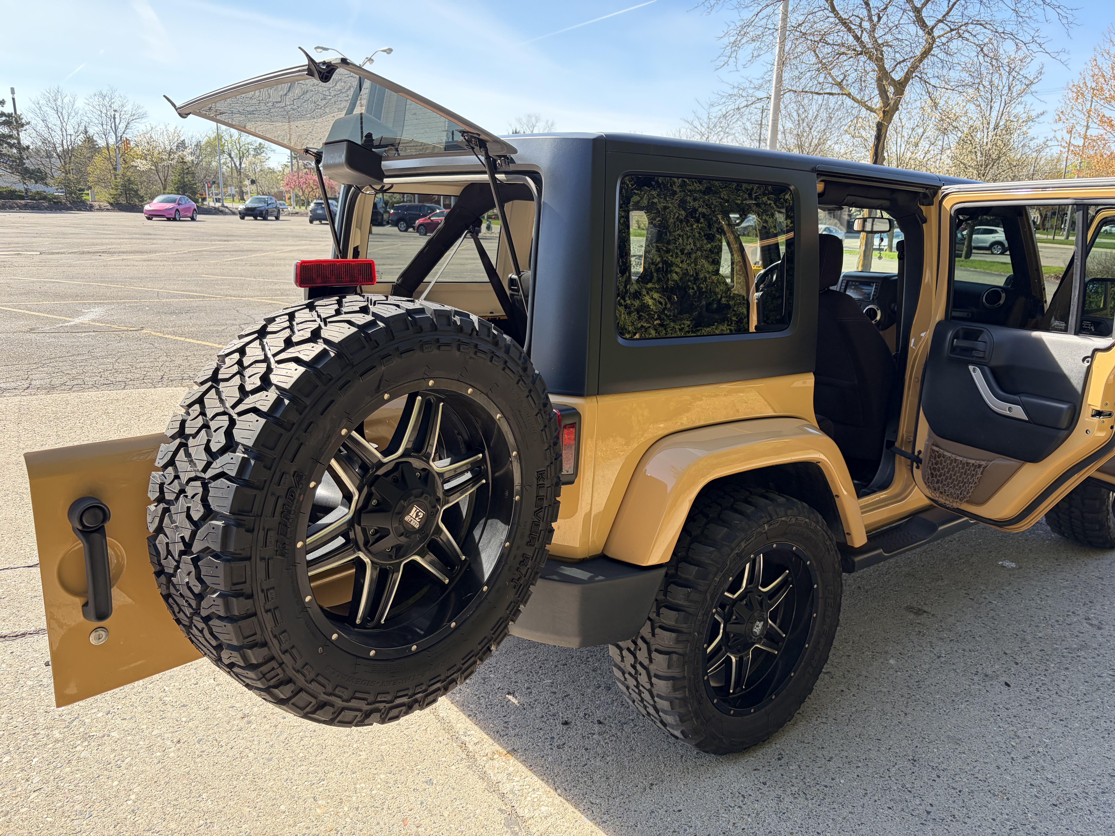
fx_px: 837
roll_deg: -1.7
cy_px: 418
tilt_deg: -13.1
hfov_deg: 67.3
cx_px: 558
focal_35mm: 26
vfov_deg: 53.1
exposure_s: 1/673
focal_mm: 5.96
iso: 50
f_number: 1.6
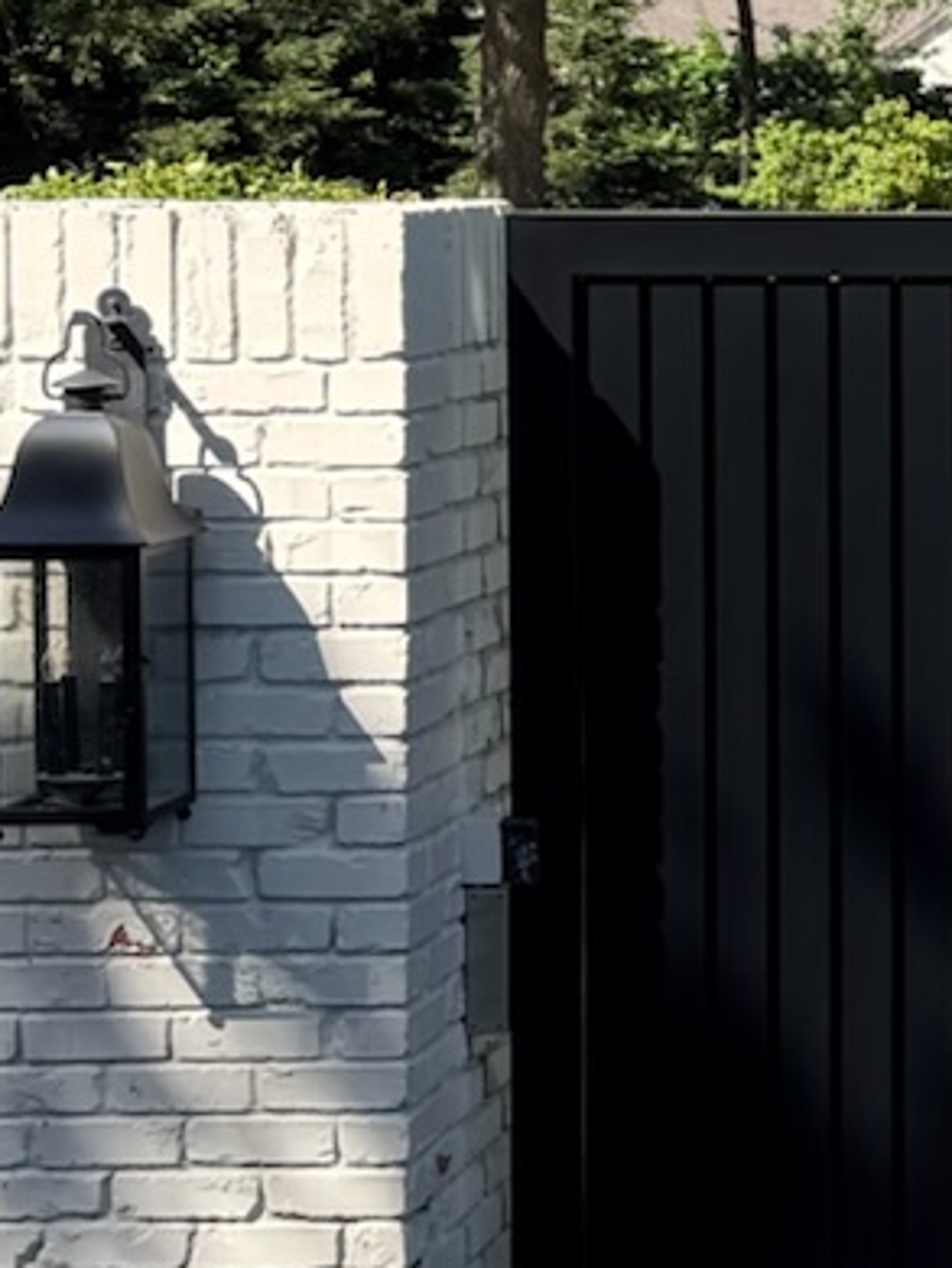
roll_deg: +0.7
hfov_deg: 10.9
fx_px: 4615
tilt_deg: -3.5
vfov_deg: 15.6
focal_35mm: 126
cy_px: 322
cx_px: 1774
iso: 80
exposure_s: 1/1812
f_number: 1.78
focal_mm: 6.76
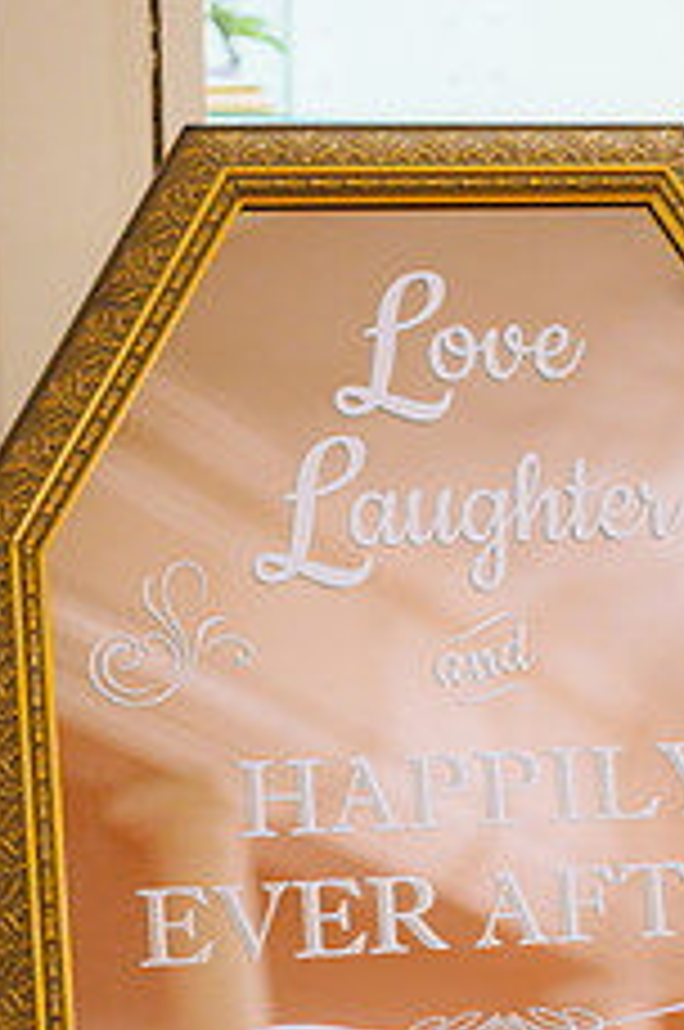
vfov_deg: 17.3
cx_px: 502
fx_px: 3373
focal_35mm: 118
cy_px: 787
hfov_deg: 11.6
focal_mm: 60
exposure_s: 1/100
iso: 1250
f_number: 2.8
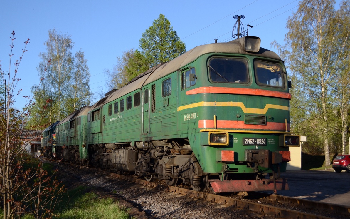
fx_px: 382
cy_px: 106
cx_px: 174
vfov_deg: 32.0
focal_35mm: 40
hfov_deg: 49.3
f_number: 5
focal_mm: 26
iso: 200
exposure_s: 1/800
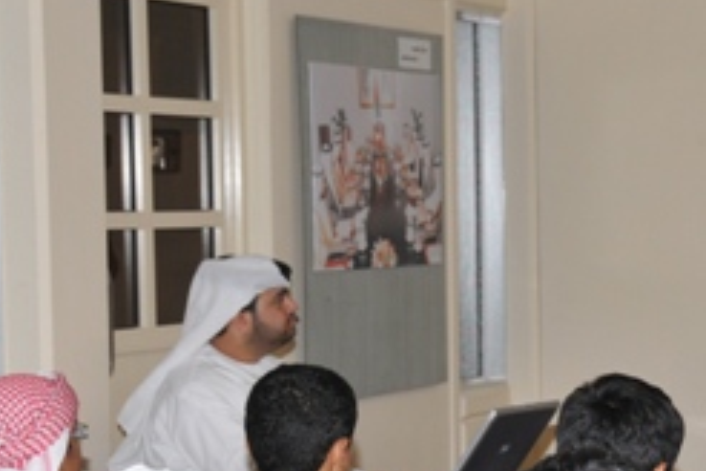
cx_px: 775
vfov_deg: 10.9
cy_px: 345
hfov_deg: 15.9
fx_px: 2451
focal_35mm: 125
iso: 400
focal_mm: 32
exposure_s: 1/60
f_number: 5.6
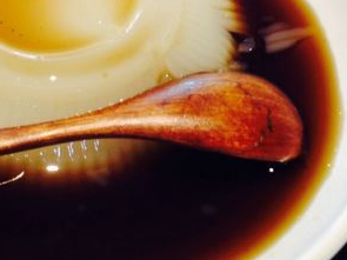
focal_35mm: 83
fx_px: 832
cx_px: 85
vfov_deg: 17.7
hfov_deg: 23.3
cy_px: 66
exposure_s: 1/20
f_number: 2.4
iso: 64
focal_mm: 4.28
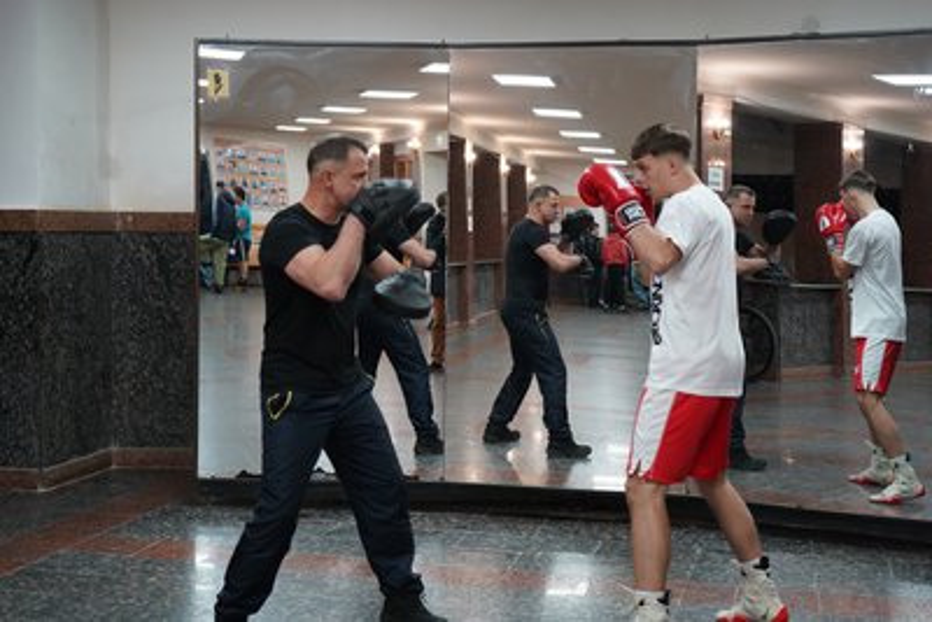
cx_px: 466
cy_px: 311
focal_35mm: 49
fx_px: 1269
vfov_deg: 27.5
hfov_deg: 40.3
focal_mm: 49
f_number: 4.5
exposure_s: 1/160
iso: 3200
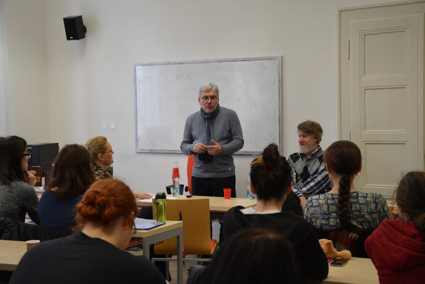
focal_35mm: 63
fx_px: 744
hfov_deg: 31.9
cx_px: 212
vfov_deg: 21.6
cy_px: 142
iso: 400
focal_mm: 42
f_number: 4.8
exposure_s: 1/100
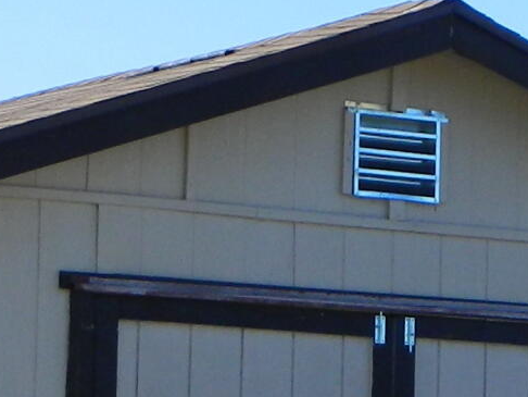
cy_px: 630
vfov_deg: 5.8
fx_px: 3861
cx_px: 607
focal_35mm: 253
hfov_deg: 7.8
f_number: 3.5
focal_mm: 7.3
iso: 80
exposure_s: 1/640
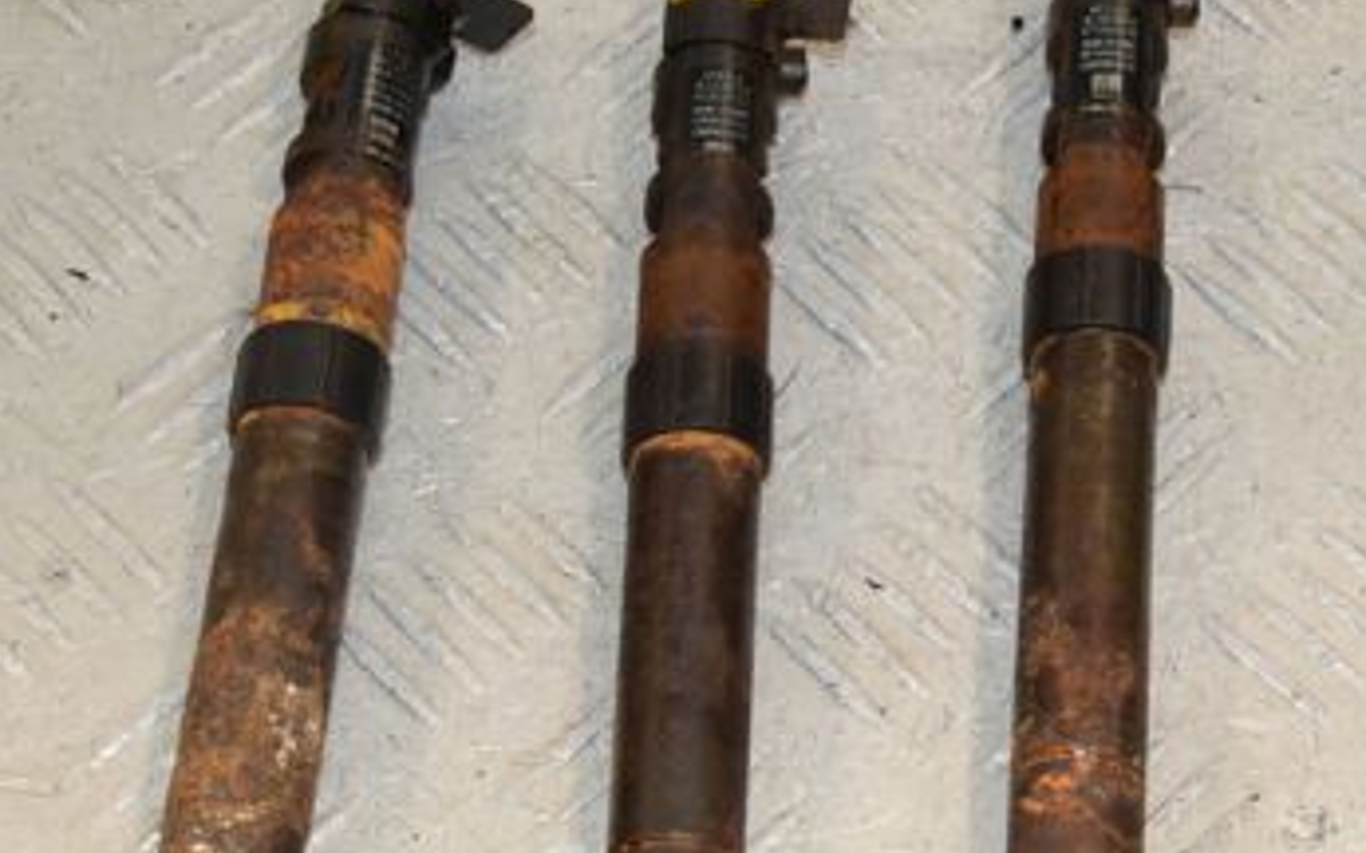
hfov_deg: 21.5
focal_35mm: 96
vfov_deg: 13.6
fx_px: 3573
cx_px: 1007
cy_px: 565
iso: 1600
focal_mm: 34
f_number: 8
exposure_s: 1/200
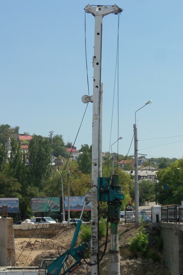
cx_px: 55
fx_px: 633
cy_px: 168
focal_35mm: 83
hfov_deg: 16.4
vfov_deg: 24.4
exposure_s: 1/250
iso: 80
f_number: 10.4
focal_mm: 11.1
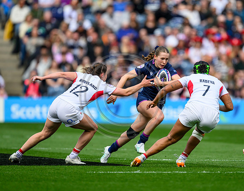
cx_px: 145
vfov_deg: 1.9
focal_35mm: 806
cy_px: 90
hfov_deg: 2.4
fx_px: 5770
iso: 500
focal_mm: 560
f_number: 4.5
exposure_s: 1/2000
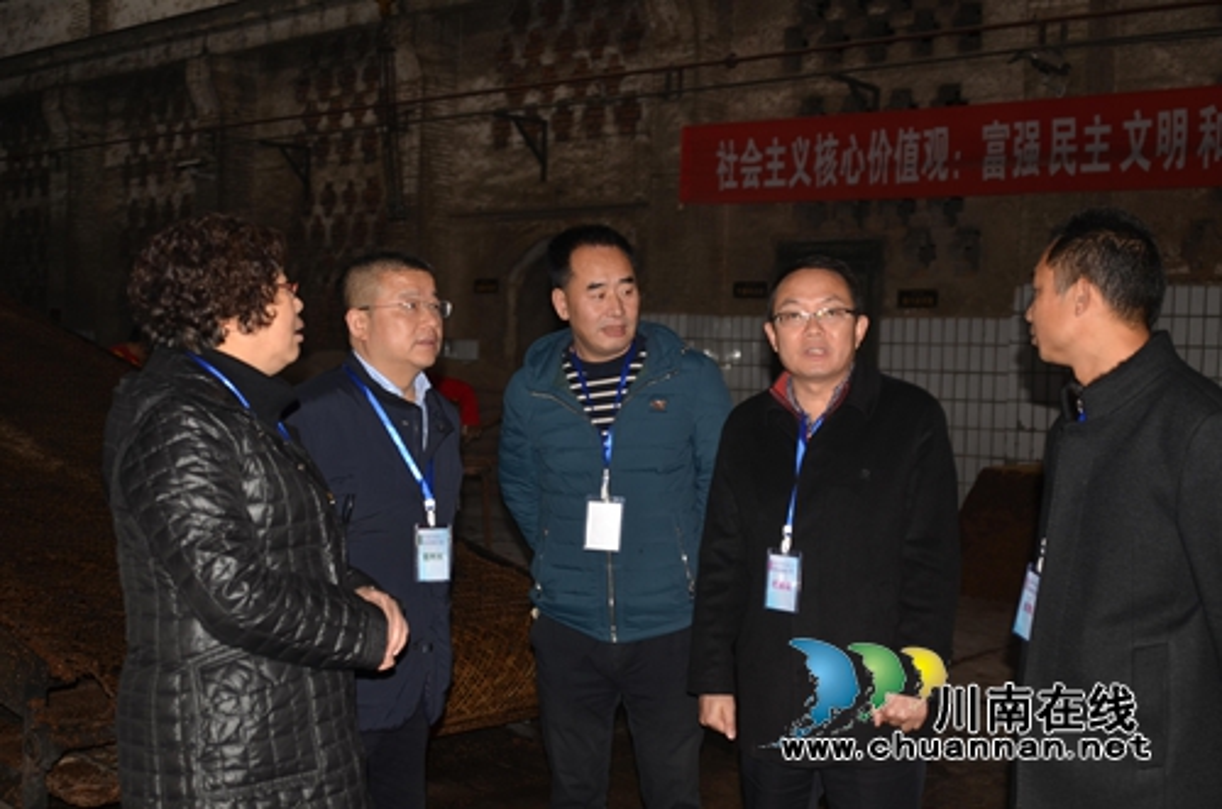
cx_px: 611
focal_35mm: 42
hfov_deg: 46.5
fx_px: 1422
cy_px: 404
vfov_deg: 31.7
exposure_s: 1/60
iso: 100
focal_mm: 28
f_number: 3.5
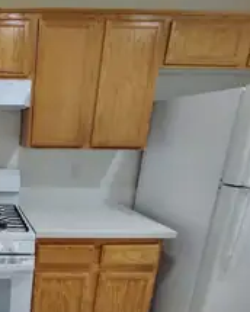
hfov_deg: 40.1
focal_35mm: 29
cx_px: -28
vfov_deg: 59.4
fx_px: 268
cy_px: 202
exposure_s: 1/60
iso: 461
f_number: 2.2
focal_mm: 2.13
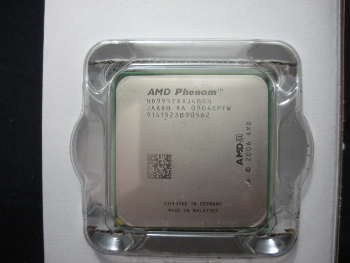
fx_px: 354
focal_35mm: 35
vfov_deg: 40.7
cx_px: 175
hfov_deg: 52.6
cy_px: 132
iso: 400
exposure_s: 1/10.3
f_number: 3.5
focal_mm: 6.3
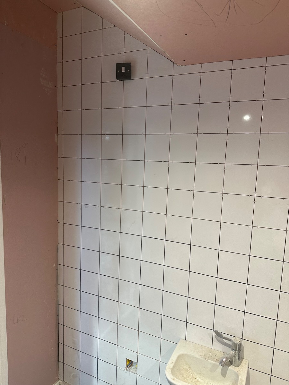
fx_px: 267
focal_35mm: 24
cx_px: 144
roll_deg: -1.6
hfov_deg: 56.8
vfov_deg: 71.6
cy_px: 192
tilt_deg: -7.0
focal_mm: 6.86
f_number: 1.78
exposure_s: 1/50
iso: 160
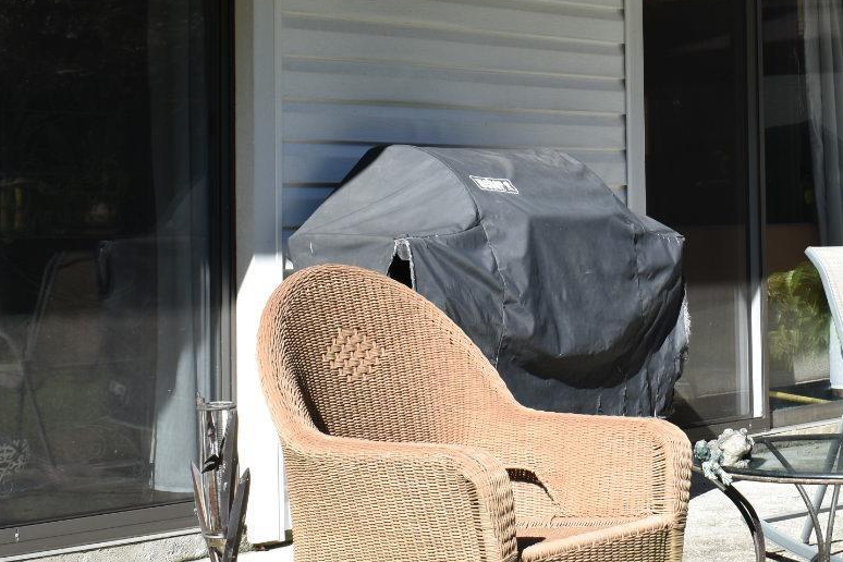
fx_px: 2132
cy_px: 122
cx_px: 649
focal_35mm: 91
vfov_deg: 14.9
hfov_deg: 22.1
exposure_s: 1/250
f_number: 8
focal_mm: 29
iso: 160
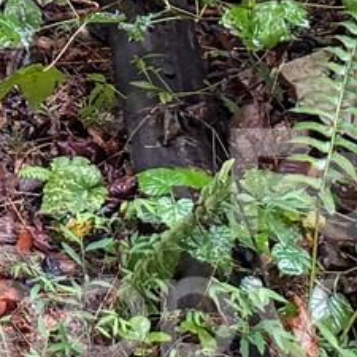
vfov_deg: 7.7
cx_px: -889
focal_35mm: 193
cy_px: -779
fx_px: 2252
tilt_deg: -11.3
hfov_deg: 7.4
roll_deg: +5.6
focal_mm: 6.76
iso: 200
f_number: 1.78
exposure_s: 1/64
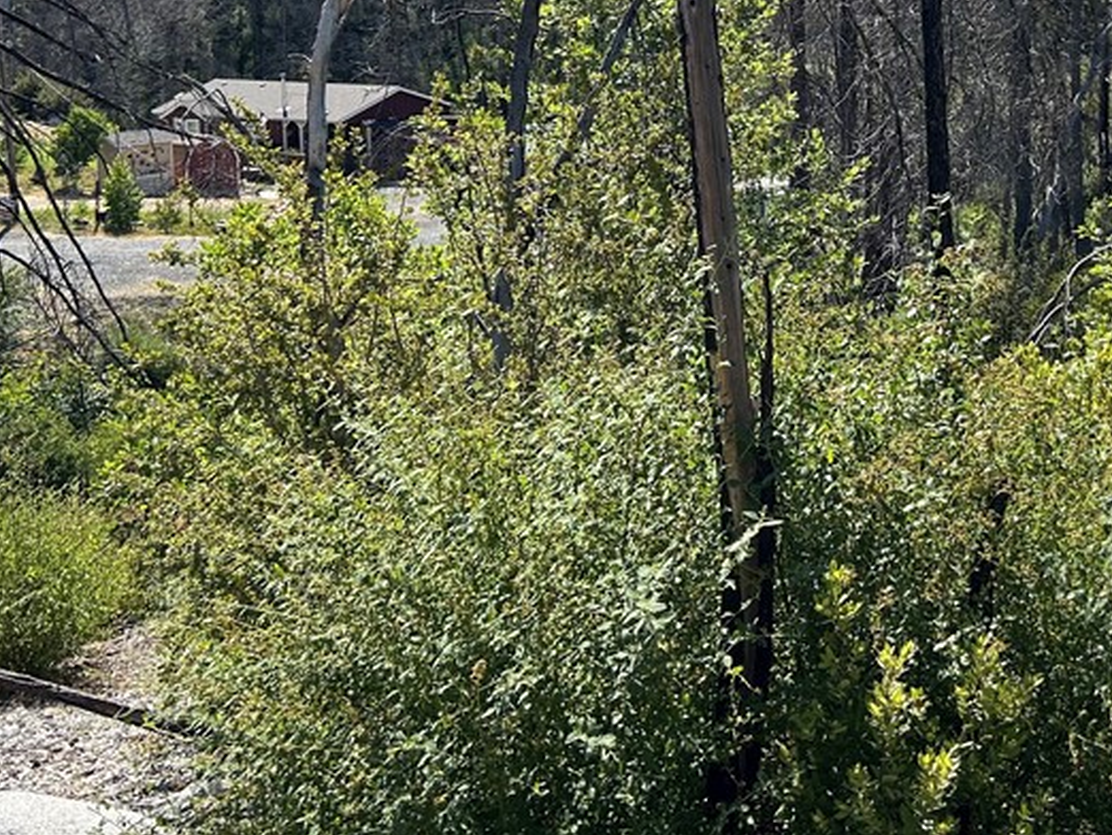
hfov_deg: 35.9
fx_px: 1639
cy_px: 19
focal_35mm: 51
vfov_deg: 27.1
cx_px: 931
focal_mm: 5.7
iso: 50
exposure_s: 1/3165
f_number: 1.5
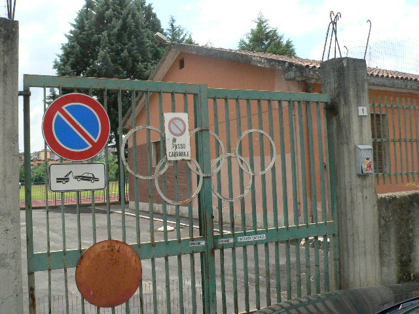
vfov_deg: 39.7
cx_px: 210
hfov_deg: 51.4
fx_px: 436
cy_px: 157
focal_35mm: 36
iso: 400
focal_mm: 6
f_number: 6.5
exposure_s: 1/1000
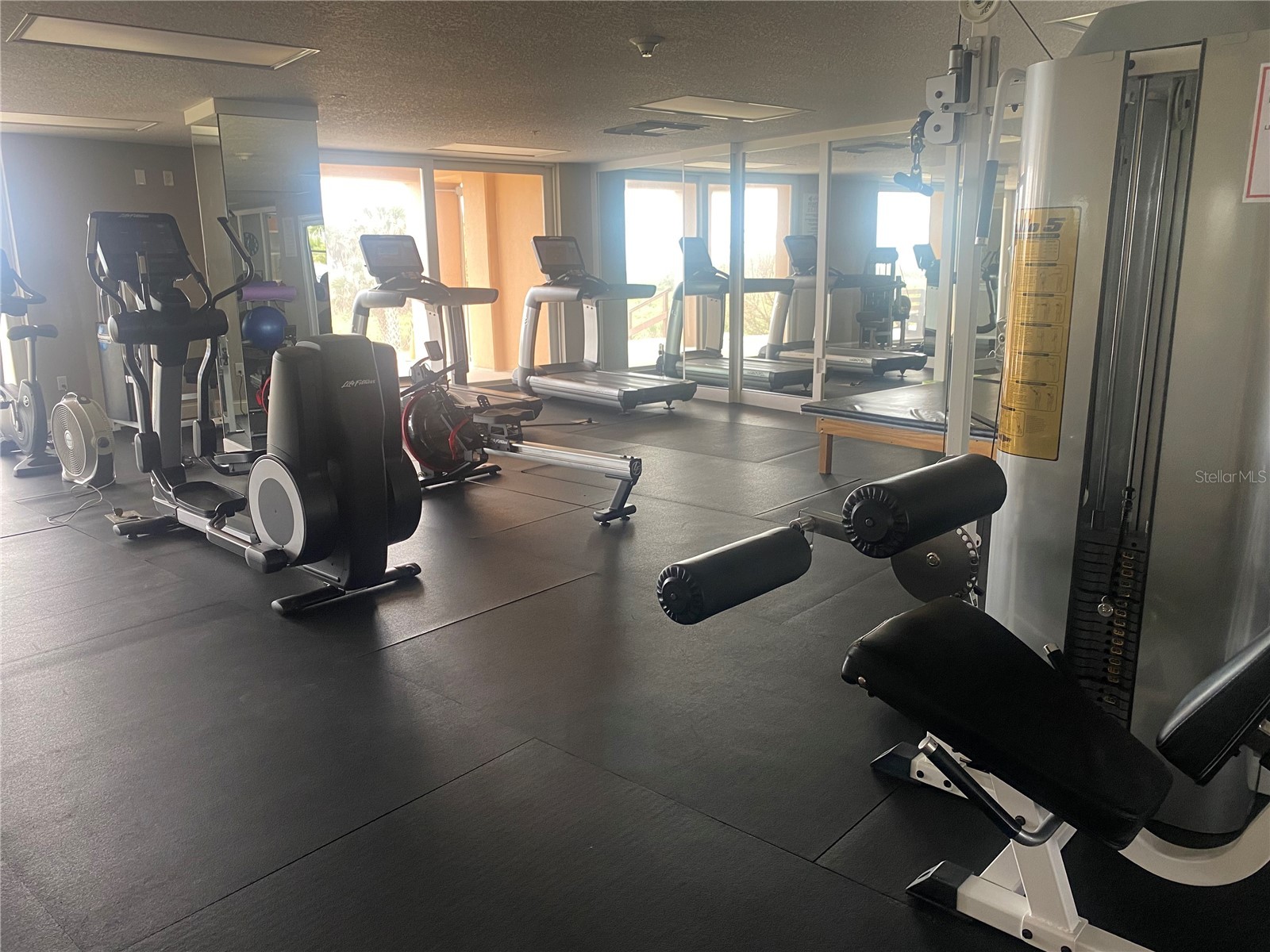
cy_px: 476
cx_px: 635
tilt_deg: -13.3
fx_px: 954
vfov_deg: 53.1
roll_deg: +0.6
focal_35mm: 26
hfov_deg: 67.3
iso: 125
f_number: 1.8
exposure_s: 1/70
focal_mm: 4.25
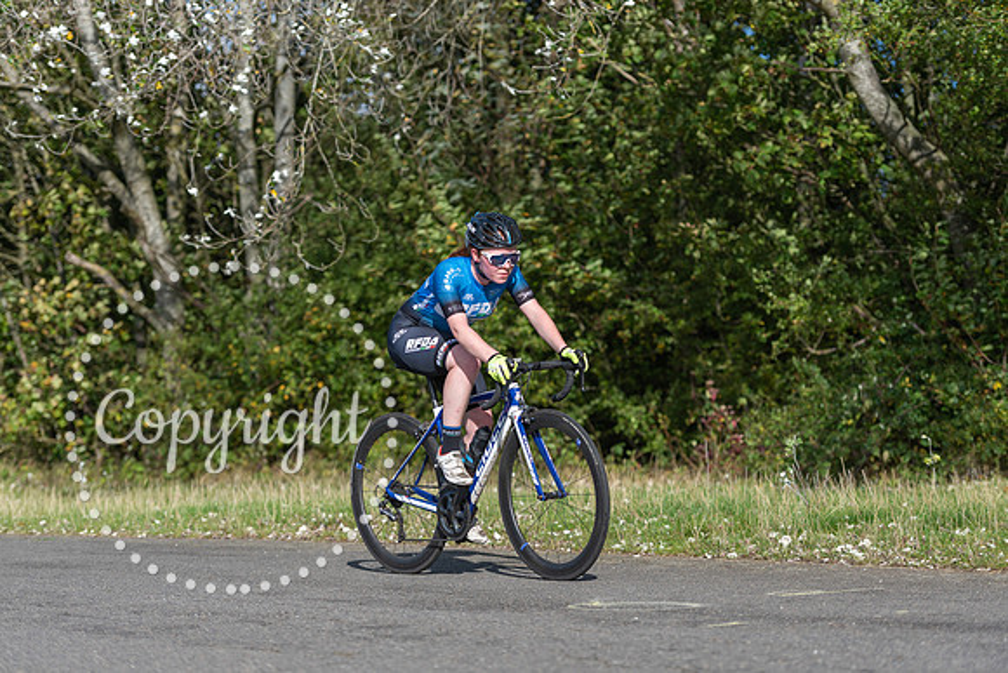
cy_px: 336
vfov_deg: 13.4
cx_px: 504
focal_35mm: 102
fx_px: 2857
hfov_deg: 20.0
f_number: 3.2
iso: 160
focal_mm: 102
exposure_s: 1/2000
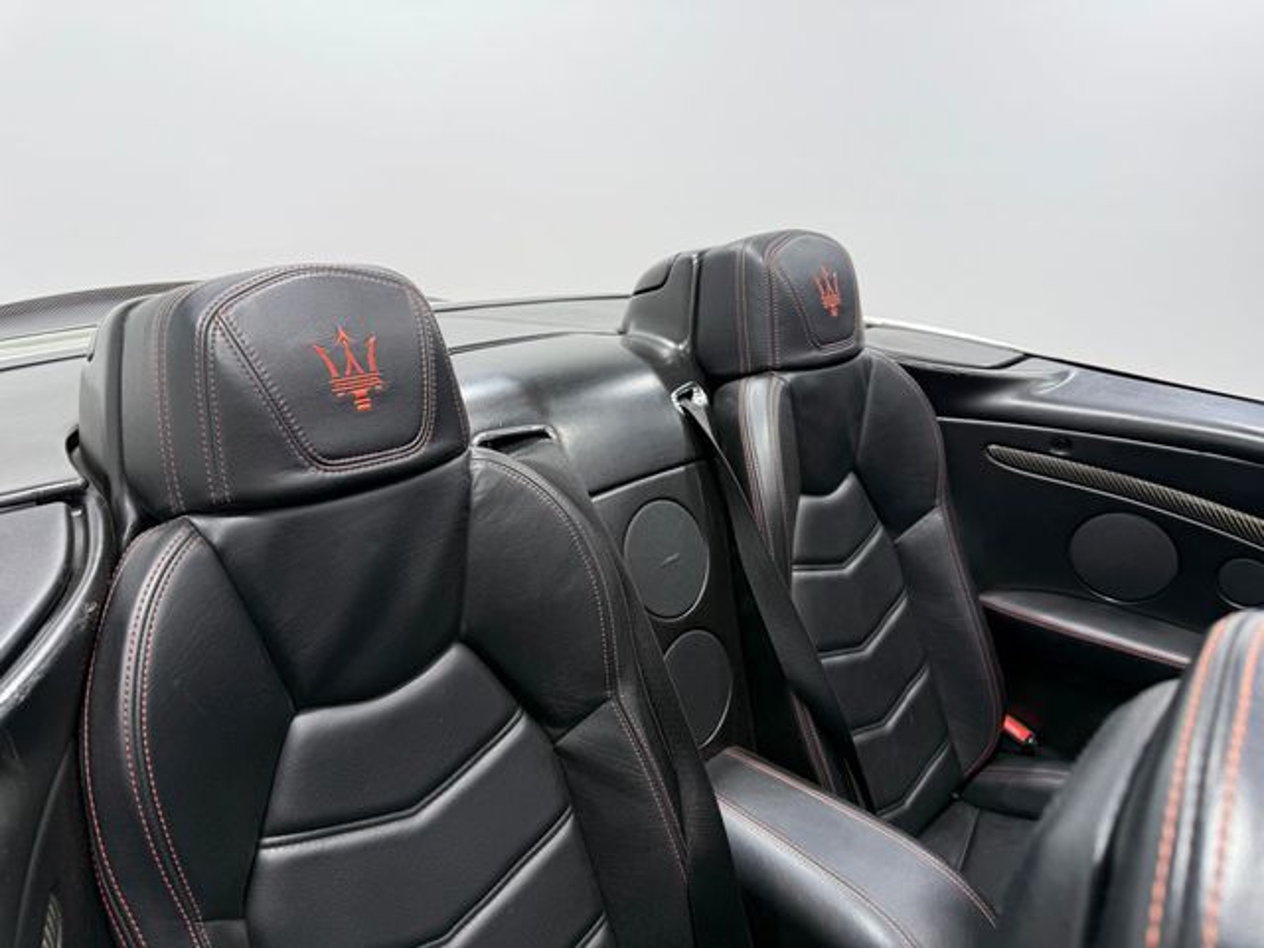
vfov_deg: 56.8
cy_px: 474
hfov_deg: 71.6
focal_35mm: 24
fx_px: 876
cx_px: 632
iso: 64
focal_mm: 6.76
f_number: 1.78
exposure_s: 1/125
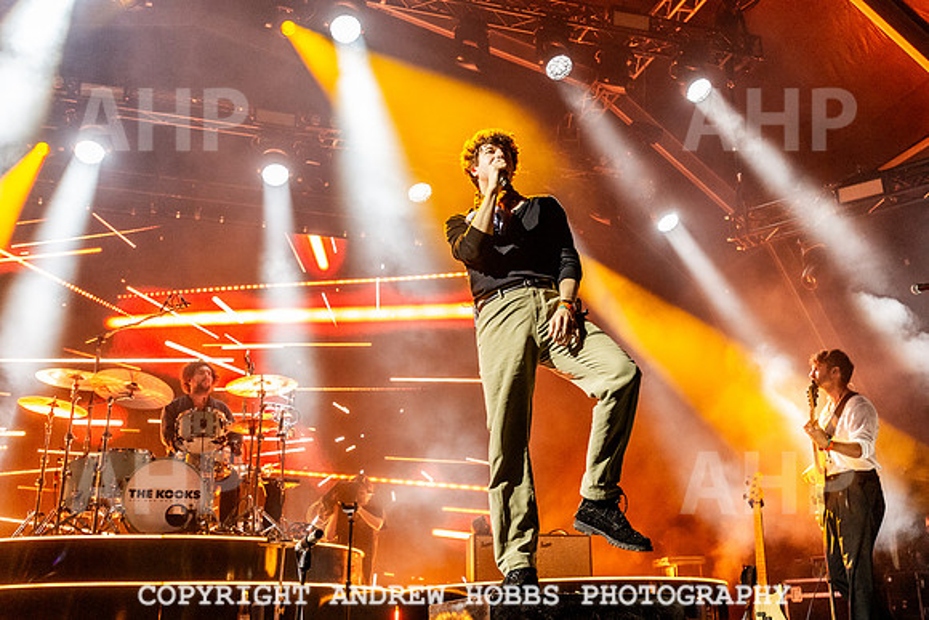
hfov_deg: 48.3
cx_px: 521
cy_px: 278
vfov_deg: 33.4
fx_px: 1033
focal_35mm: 40
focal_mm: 35
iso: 4000
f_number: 3.5
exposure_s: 1/200
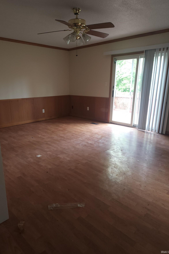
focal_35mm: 24
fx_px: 169
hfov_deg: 53.0
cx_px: 74
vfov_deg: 73.7
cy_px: 127
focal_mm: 6.4
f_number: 1.8
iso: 160
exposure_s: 1/60
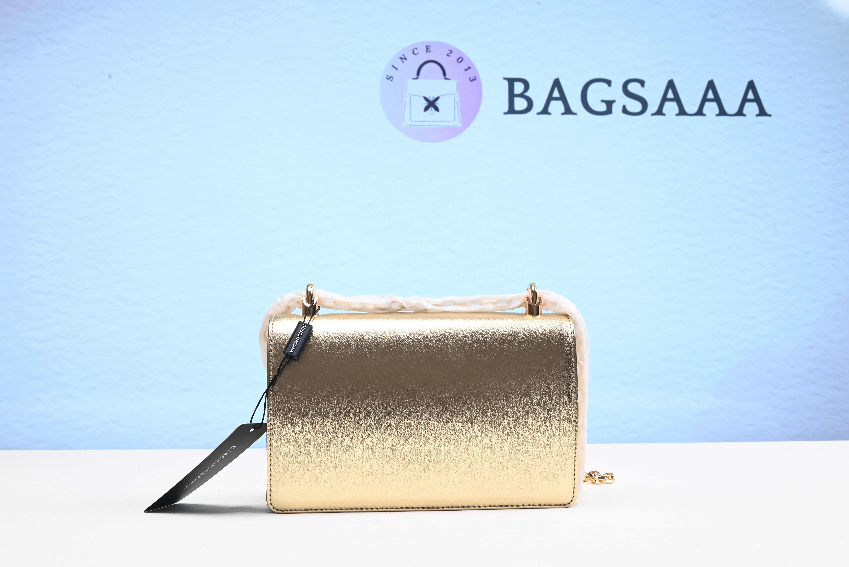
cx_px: 424
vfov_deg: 32.7
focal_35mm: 41
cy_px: 284
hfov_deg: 47.4
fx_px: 967
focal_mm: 41
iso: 100
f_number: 16
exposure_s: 1/2
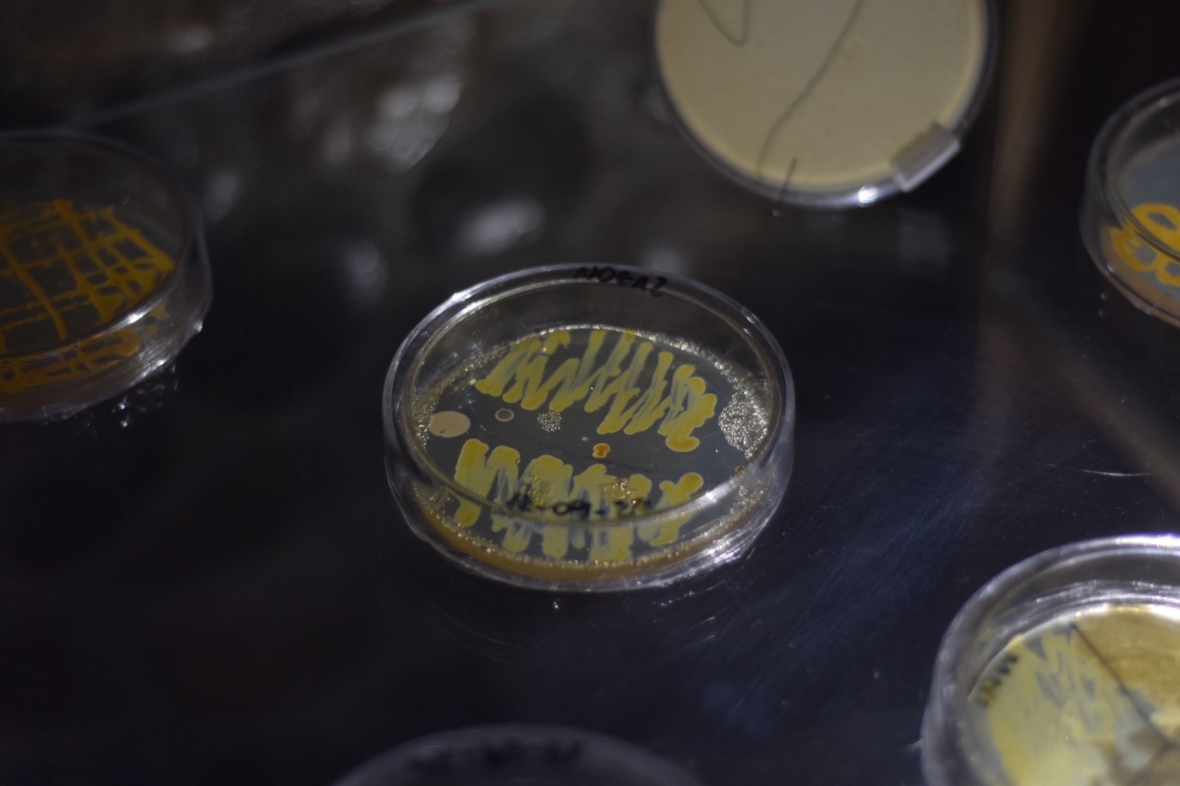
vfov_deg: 18.2
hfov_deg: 27.0
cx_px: 590
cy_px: 393
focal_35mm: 75
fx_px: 2458
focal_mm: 50
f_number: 3.5
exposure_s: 1/100
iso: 400
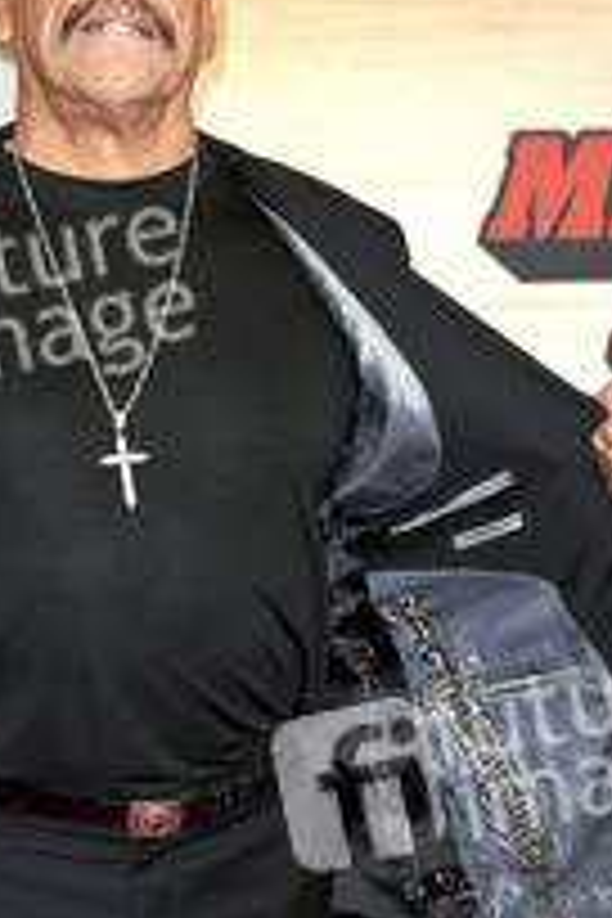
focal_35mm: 108
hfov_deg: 12.6
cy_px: 540
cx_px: 97
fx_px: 2754
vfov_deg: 18.9
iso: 800
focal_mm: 55
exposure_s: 1/250
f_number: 5
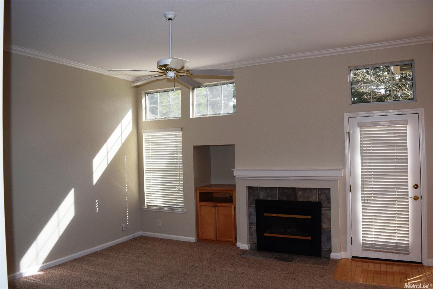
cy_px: 144
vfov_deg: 47.9
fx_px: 325
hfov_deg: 67.4
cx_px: 216
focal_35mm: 27
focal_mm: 18
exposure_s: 1/125
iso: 640
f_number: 5.6
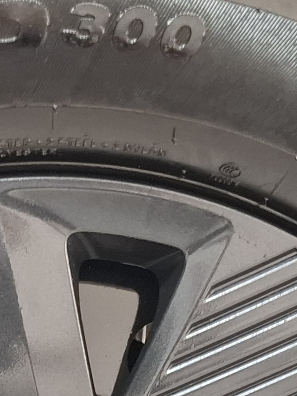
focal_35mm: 110
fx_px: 1258
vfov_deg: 17.0
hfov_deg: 13.3
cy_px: 492
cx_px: 2
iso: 400
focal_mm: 5.54
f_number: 1.8
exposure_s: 1/24
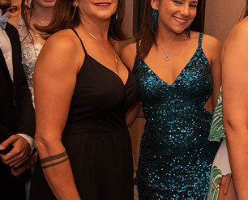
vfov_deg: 24.2
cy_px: 31
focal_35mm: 62
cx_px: 256
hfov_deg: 28.3
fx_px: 457
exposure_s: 1/60
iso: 800
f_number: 4.5
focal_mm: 29
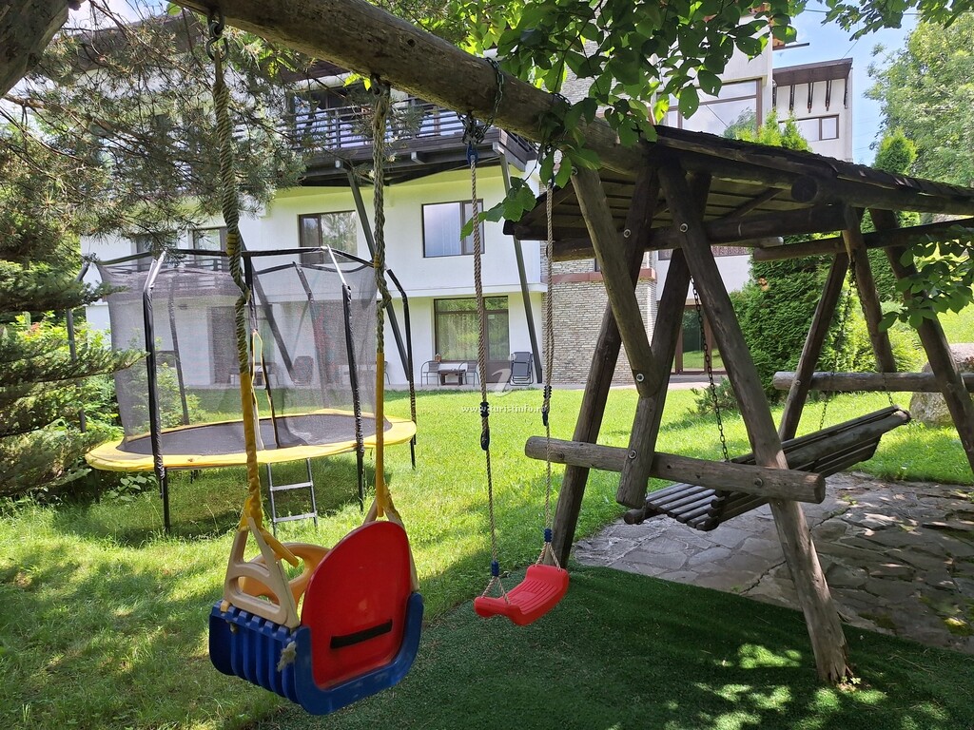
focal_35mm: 23
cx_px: 487
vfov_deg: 58.9
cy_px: 365
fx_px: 647
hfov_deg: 73.9
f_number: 1.8
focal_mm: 5.54
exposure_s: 1/654
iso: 40
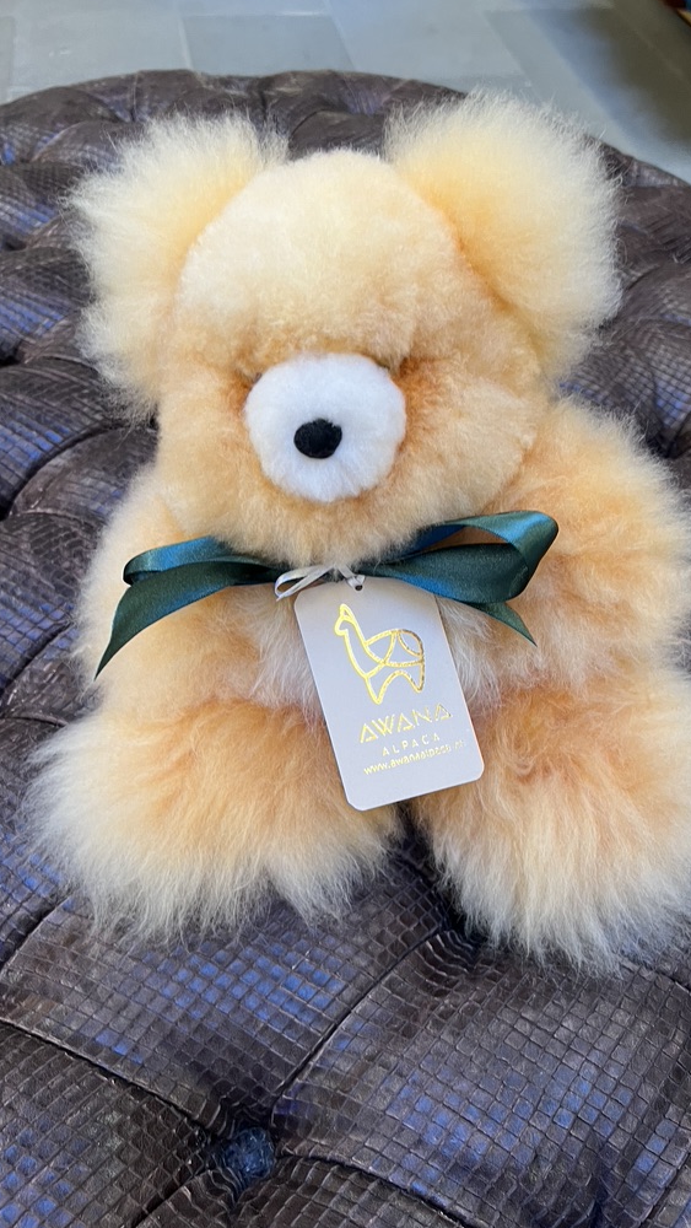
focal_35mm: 29
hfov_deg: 40.2
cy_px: 609
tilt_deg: -48.4
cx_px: 383
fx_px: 944
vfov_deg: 66.1
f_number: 1.5
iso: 125
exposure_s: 1/50
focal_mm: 5.7
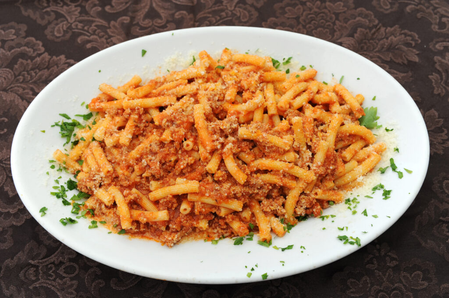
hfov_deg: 44.5
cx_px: 224
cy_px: 149
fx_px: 548
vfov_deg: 30.5
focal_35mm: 44
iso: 400
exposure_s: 1/250
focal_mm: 44
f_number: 9
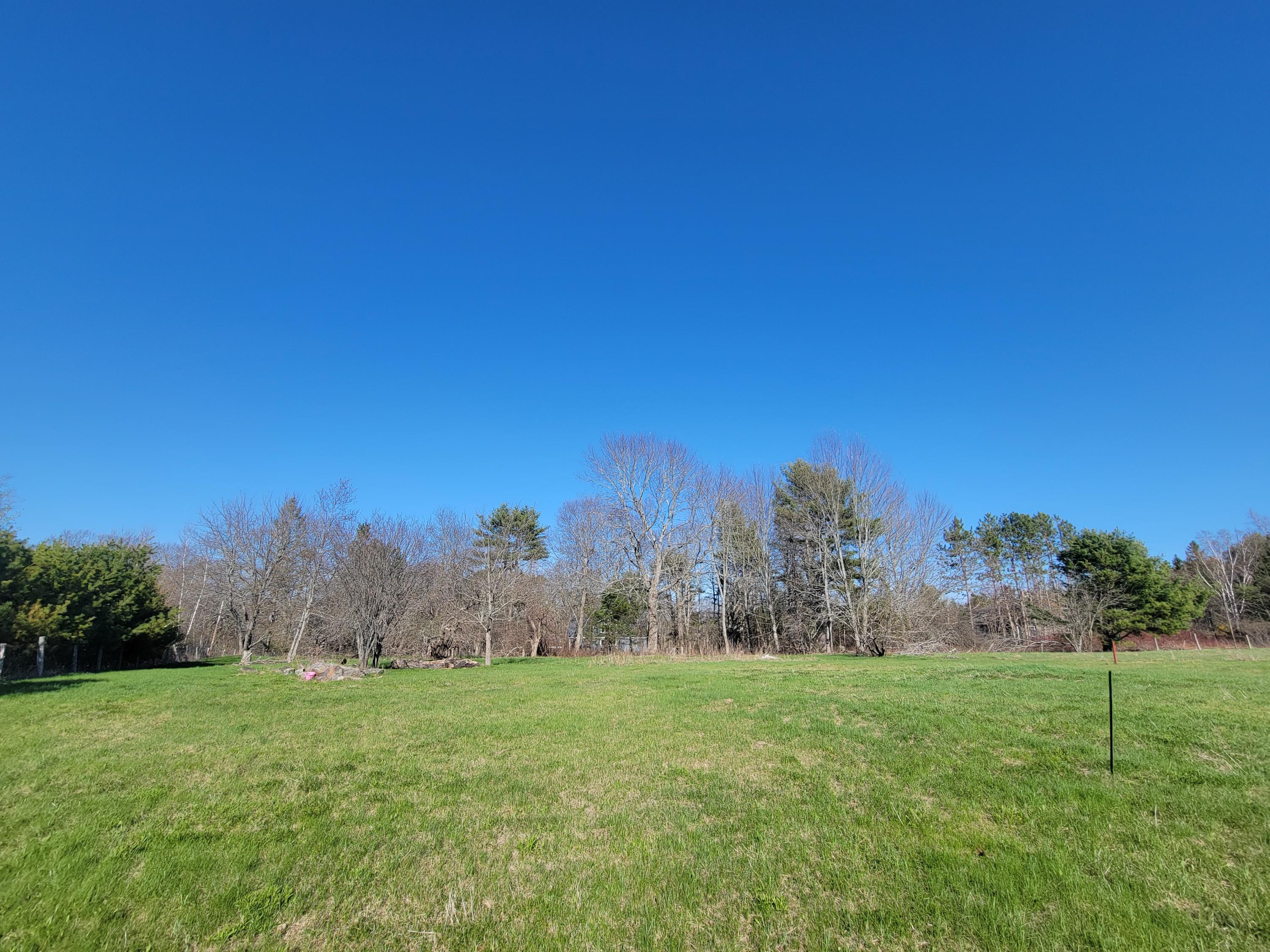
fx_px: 477
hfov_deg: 106.2
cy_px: 476
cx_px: 635
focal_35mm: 13
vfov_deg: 89.9
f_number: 2.2
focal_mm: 2.2
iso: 50
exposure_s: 1/1376
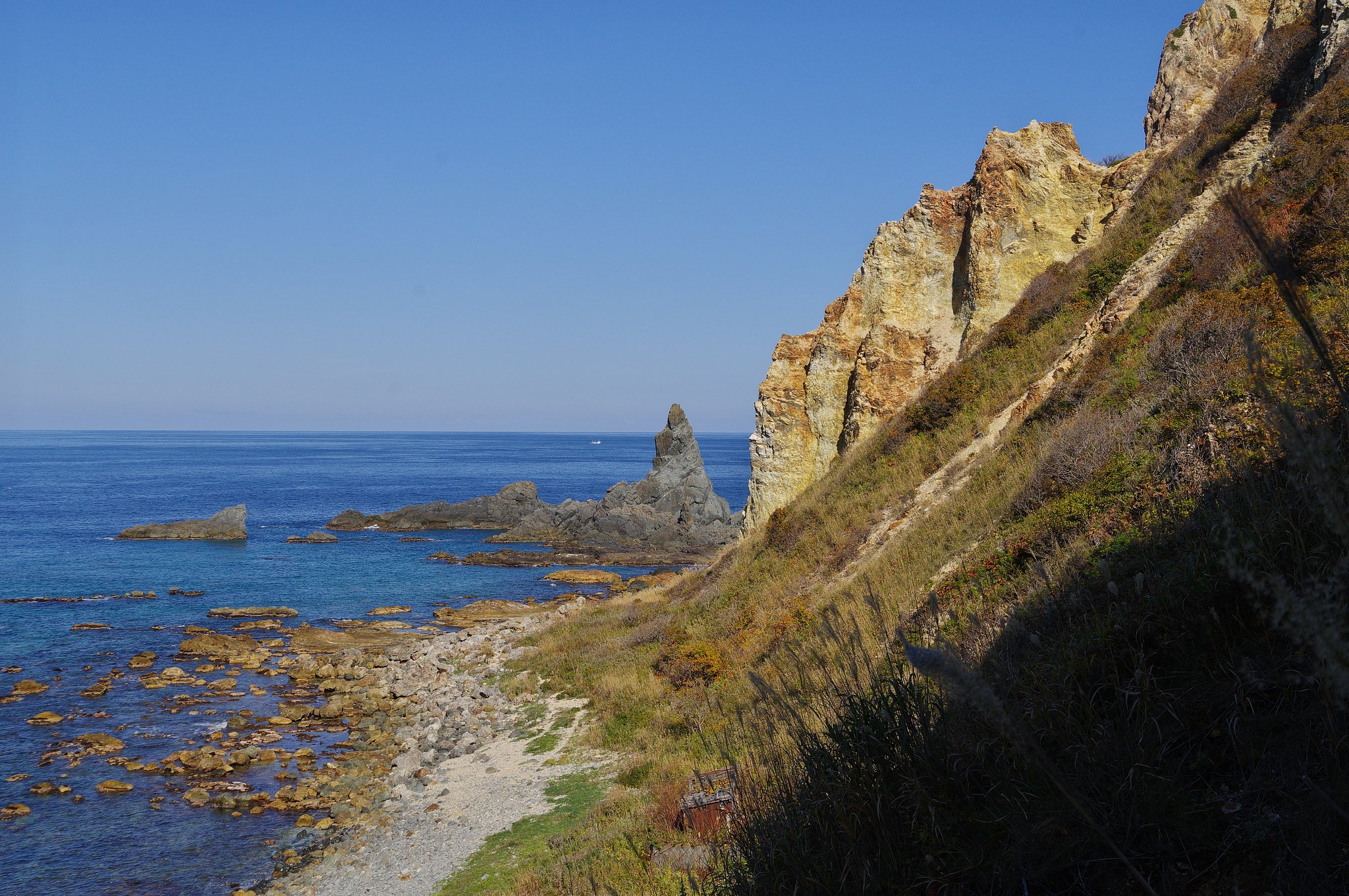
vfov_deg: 28.9
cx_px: 674
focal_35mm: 46
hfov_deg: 42.4
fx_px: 1741
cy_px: 448
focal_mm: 31
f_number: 11
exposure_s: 1/500
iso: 200
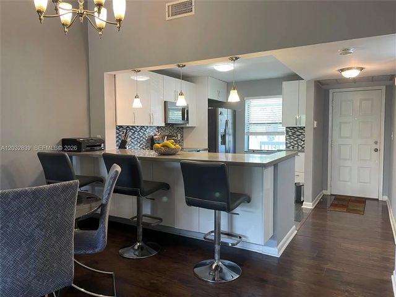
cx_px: 198
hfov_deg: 67.3
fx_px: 297
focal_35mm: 26
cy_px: 148
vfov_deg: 53.1
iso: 125
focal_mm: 4.2
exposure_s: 1/60
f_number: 1.6
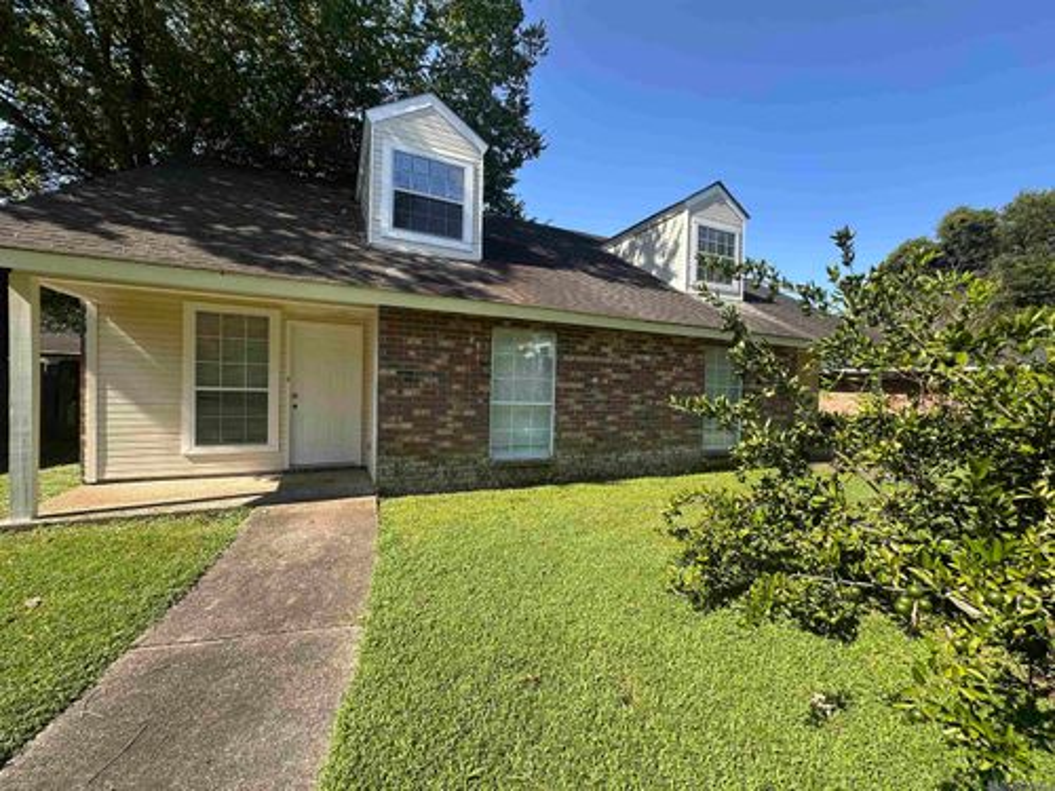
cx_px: 528
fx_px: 427
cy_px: 396
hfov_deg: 102.1
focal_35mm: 14
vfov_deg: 85.7
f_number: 2.2
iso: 40
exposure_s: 1/590
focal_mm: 2.22
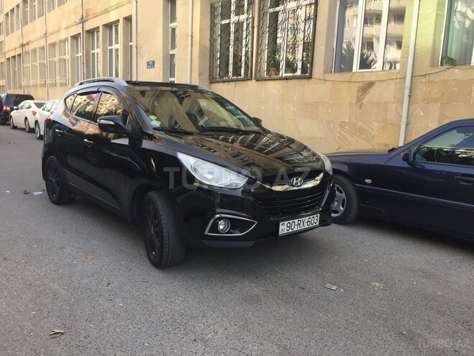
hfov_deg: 61.7
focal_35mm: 29
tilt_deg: -9.7
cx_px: 237
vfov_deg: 48.2
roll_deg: -2.8
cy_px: 178
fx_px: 397
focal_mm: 4.15
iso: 32
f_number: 2.2
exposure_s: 1/273
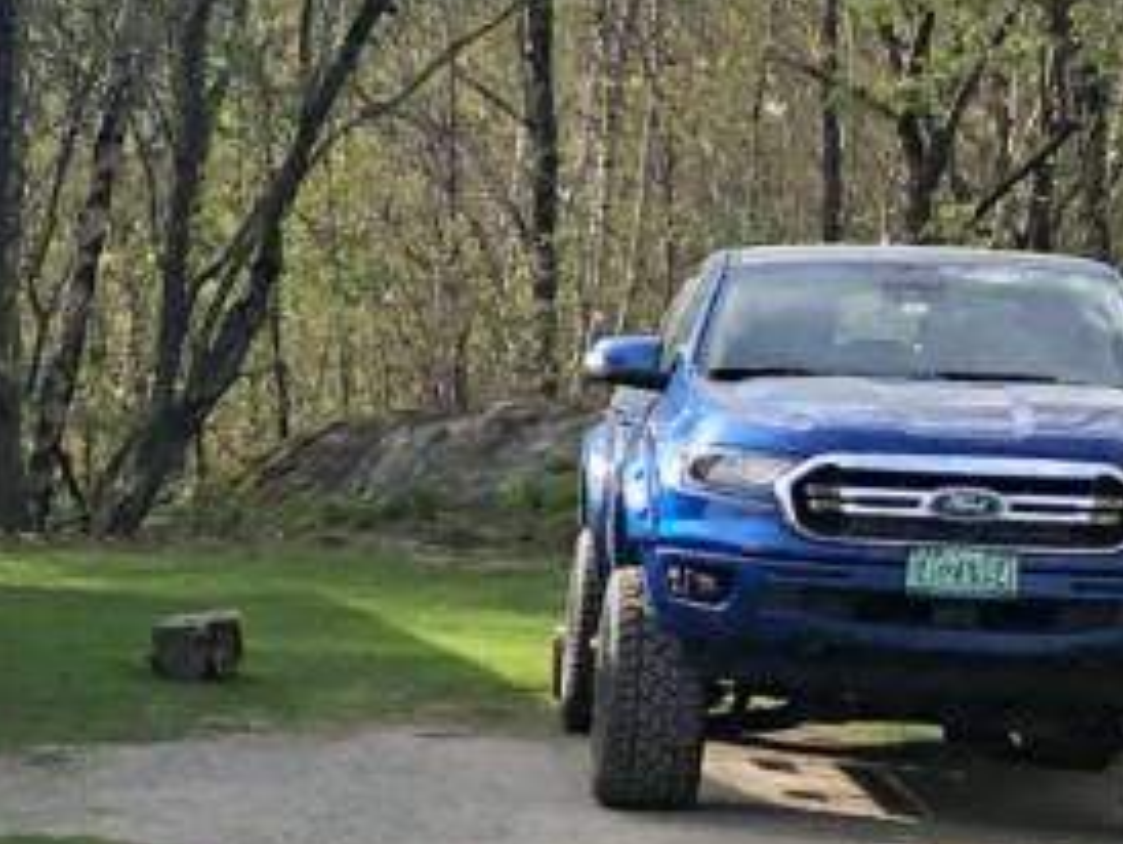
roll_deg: -2.4
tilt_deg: -3.3
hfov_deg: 11.4
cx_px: -1488
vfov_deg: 10.1
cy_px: 688
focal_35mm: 147
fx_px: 4773
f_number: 1.8
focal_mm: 3.99
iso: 20
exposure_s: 1/1043
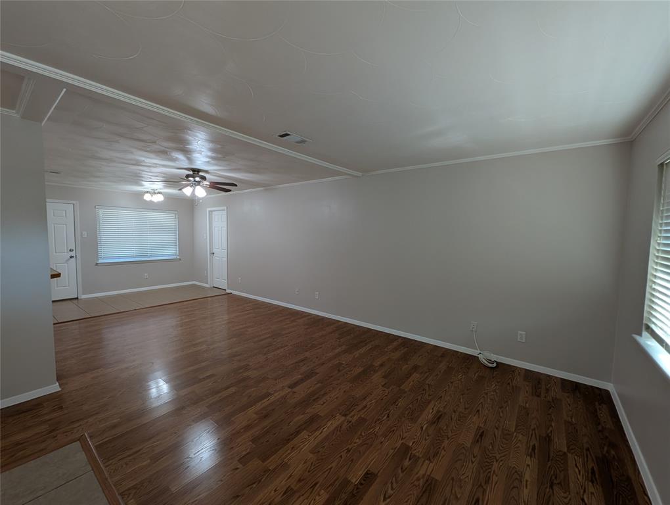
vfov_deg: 90.1
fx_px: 252
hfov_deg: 106.1
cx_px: 335
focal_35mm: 13
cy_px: 252
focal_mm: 1.95
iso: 56
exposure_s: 1/24
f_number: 2.2
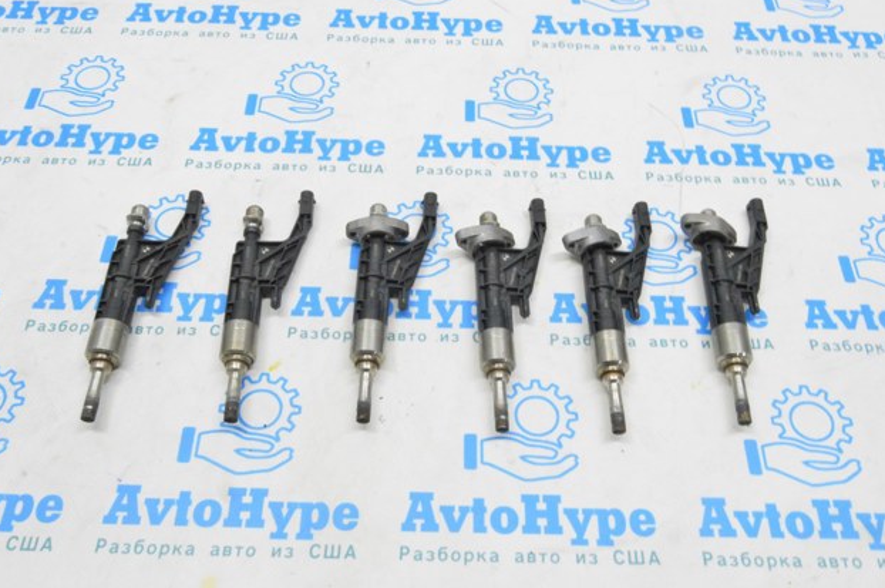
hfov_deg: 53.8
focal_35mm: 36
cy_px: 287
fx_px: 872
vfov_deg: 37.2
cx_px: 438
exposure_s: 1/15
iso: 6400
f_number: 20
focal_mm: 23
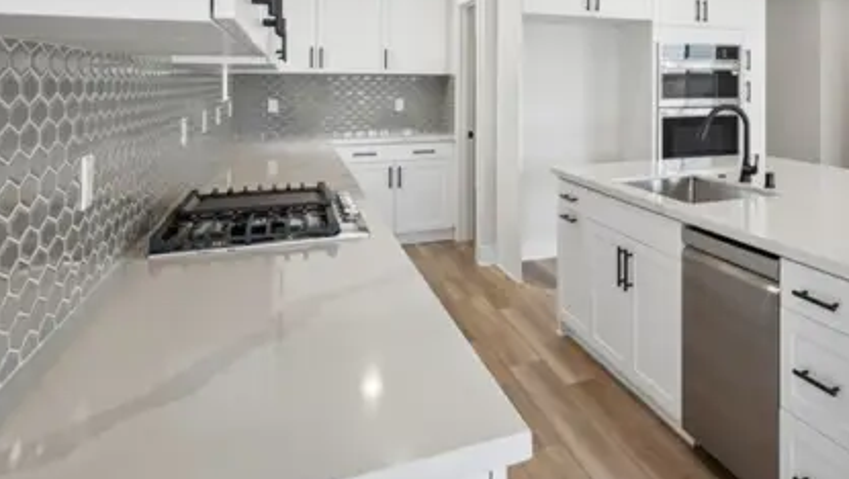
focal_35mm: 31
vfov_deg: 36.2
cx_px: 718
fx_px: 698
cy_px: 76
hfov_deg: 56.4
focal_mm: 16
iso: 400
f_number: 8
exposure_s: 1/30
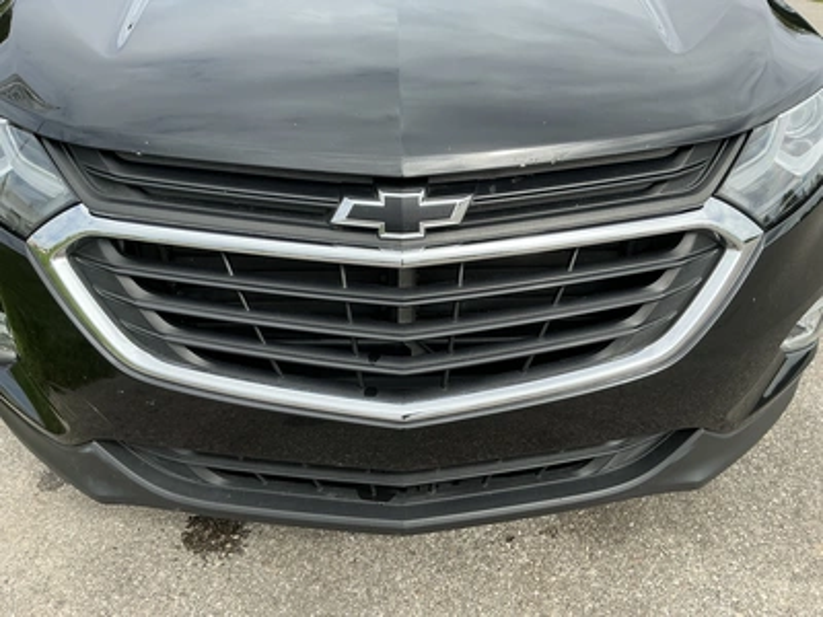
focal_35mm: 28
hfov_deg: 63.4
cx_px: 412
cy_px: 308
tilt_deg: -30.1
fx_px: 666
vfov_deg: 49.7
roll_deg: -2.5
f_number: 1.8
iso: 25
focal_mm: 3
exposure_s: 1/620
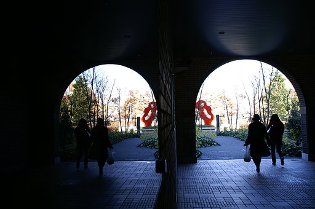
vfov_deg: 39.9
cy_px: 104
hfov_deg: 57.3
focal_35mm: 33
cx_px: 158
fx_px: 288
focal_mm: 22
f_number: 6.3
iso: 100
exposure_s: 1/40
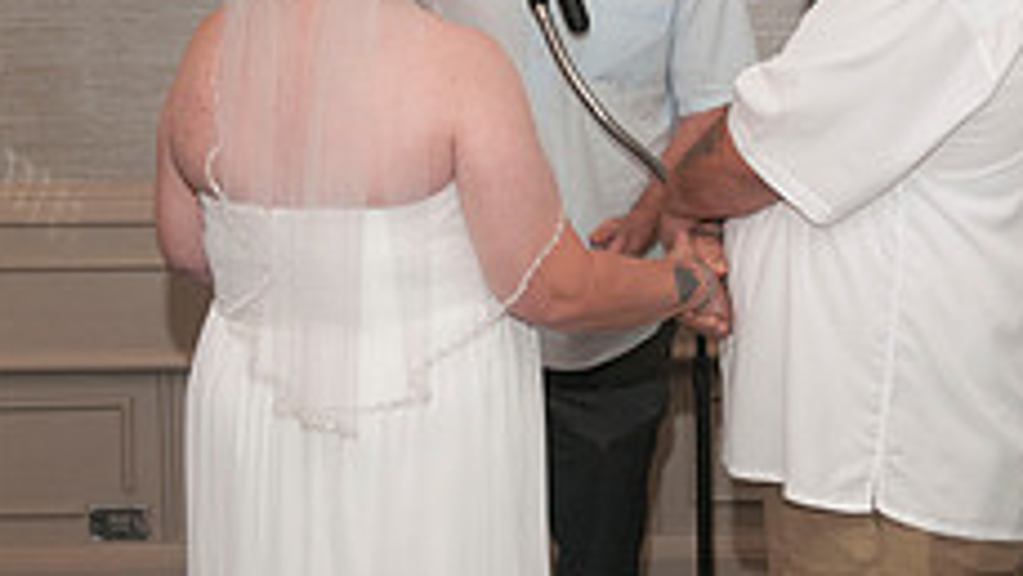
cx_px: 610
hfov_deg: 19.3
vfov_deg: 10.9
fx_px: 3012
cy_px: 330
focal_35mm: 111
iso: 800
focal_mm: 36
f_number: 5.6
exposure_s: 1/125
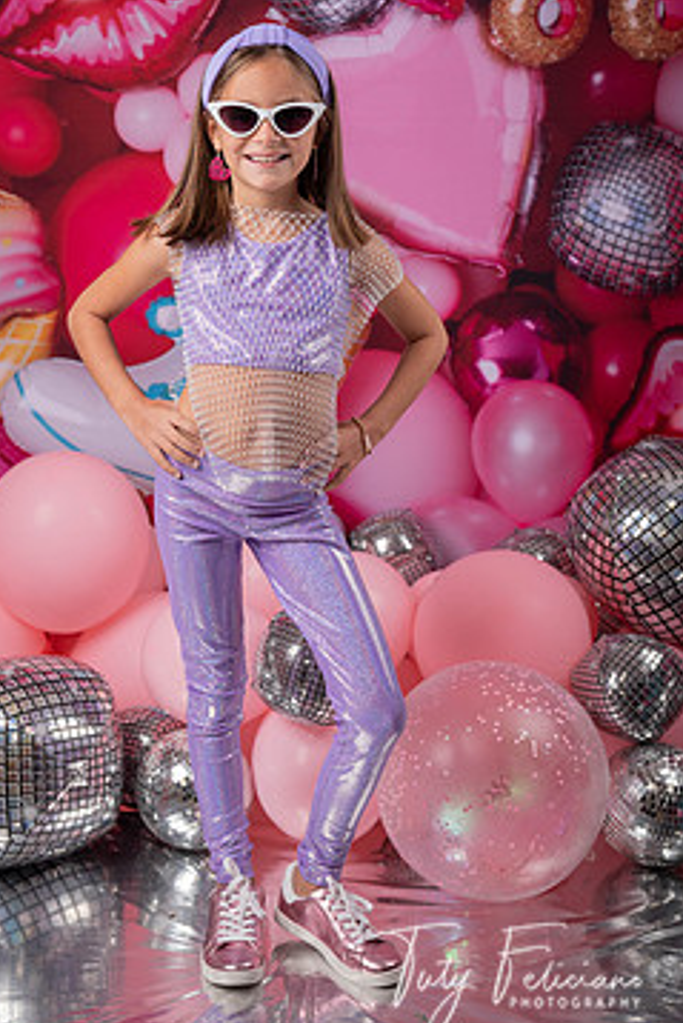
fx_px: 1677
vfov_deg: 33.8
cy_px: 426
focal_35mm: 59
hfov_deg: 23.0
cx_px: 257
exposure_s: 1/100
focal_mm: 47
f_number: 4
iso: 64
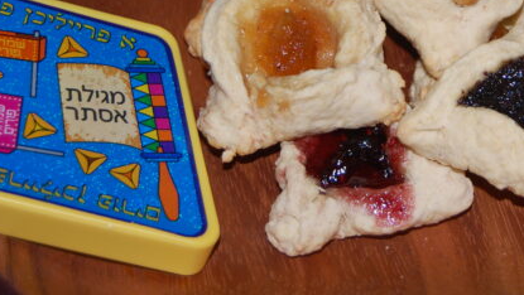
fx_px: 1682
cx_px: 366
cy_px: 35
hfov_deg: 17.6
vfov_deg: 10.0
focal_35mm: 121
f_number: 5
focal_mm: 40
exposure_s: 1/60
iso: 400
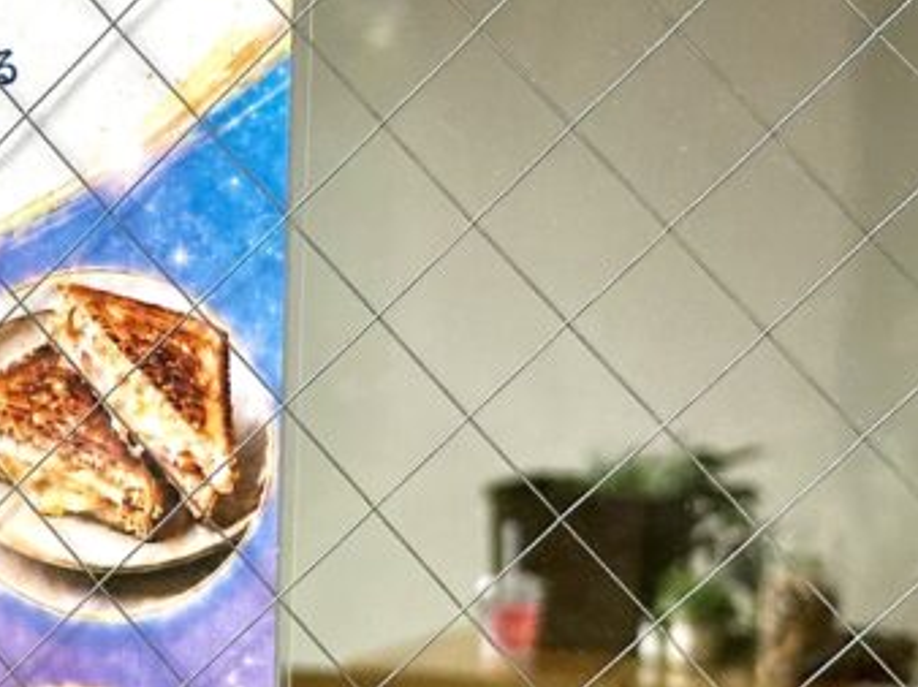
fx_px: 4823
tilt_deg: -3.3
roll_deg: -1.6
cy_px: 342
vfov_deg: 8.1
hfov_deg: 10.5
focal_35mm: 182
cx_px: -508
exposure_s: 1/541
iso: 64
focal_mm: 6.86
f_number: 1.78
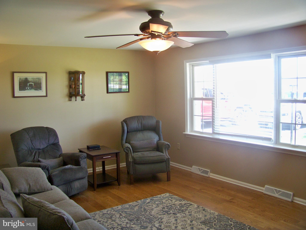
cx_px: 153
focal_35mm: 33
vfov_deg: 42.9
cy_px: 115
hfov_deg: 55.4
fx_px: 292
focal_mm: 5.85
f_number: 2.8
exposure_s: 1/30
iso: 125
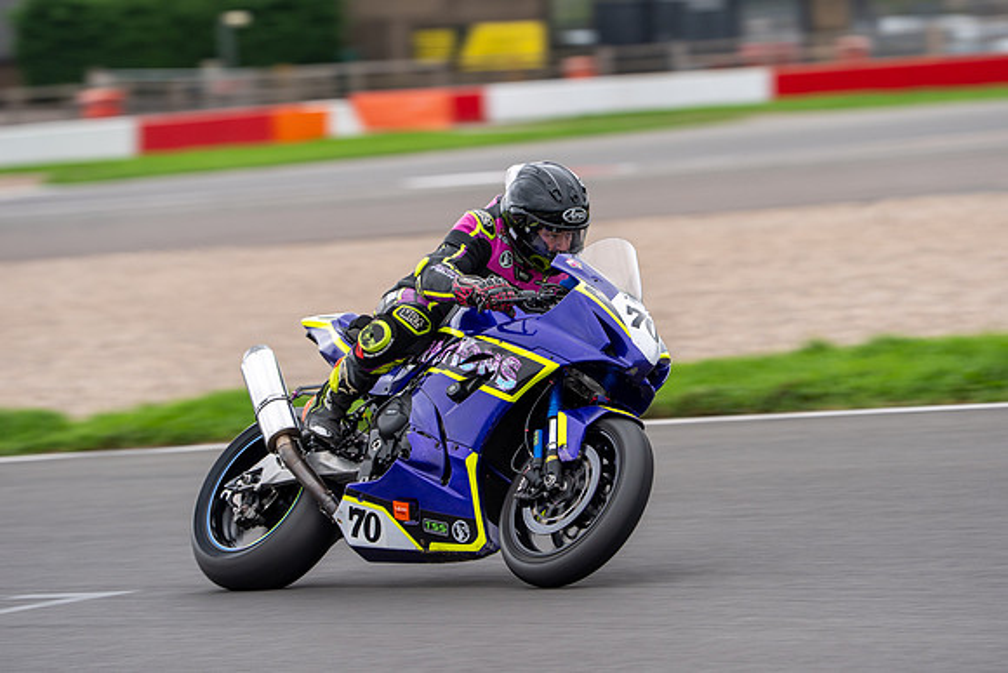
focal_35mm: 288
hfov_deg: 7.1
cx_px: 504
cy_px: 337
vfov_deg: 4.8
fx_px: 8073
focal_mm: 288
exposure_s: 1/400
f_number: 5.6
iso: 400
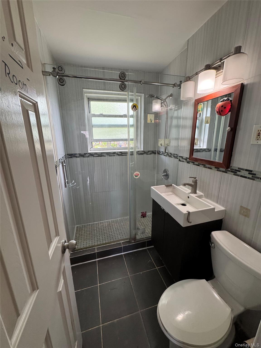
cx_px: 130
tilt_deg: -14.9
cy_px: 174
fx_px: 141
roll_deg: +0.6
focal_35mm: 14
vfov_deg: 102.1
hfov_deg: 85.7
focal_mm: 2.22
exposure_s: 1/120
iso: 250
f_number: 2.2
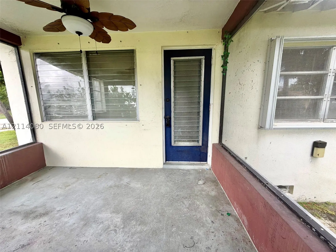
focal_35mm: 14
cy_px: 126
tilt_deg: -9.2
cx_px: 168
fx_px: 136
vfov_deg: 85.7
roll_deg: +1.1
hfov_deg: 102.1
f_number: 2.2
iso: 40
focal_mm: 2.22
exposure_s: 1/150
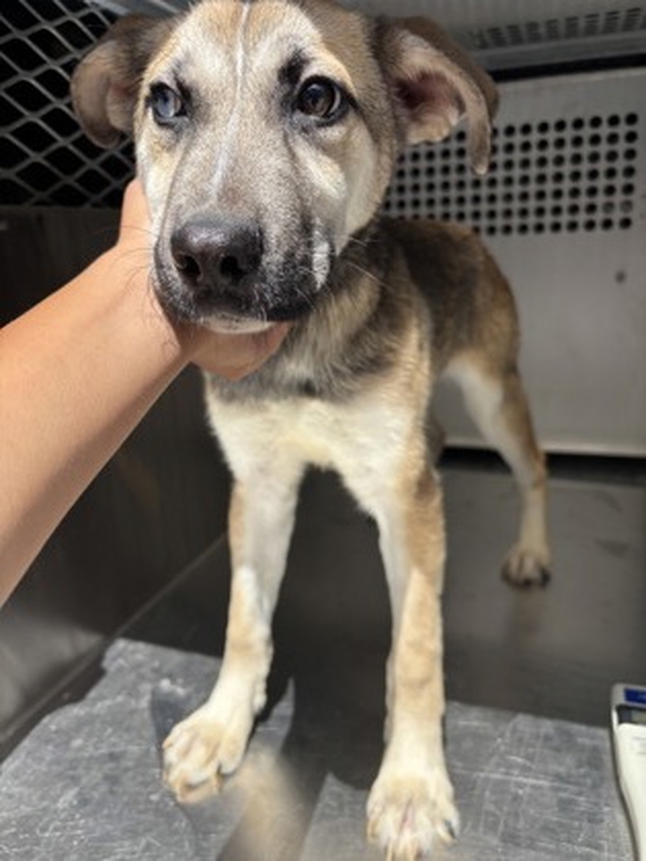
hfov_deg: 53.1
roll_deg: +2.5
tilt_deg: -13.9
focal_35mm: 26
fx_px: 647
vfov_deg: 67.3
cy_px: 430
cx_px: 323
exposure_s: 1/1984
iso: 50
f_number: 1.6
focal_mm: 5.96
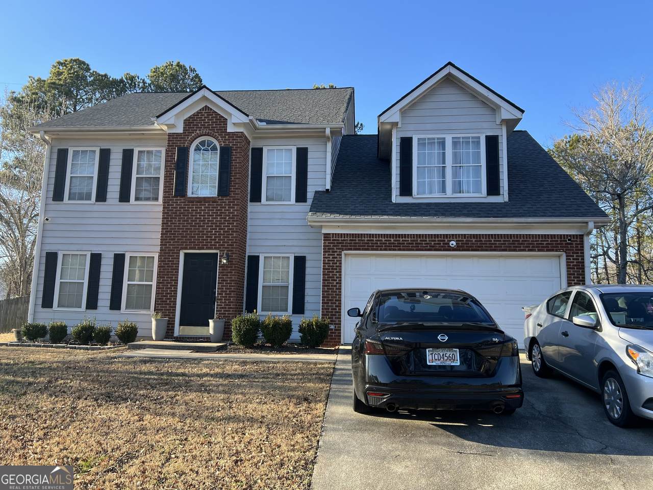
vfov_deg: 53.1
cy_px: 245
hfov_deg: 67.3
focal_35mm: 26
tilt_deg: +7.3
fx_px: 490
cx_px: 326
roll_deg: -1.2
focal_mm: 5.7
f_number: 1.5
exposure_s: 1/902
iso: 50
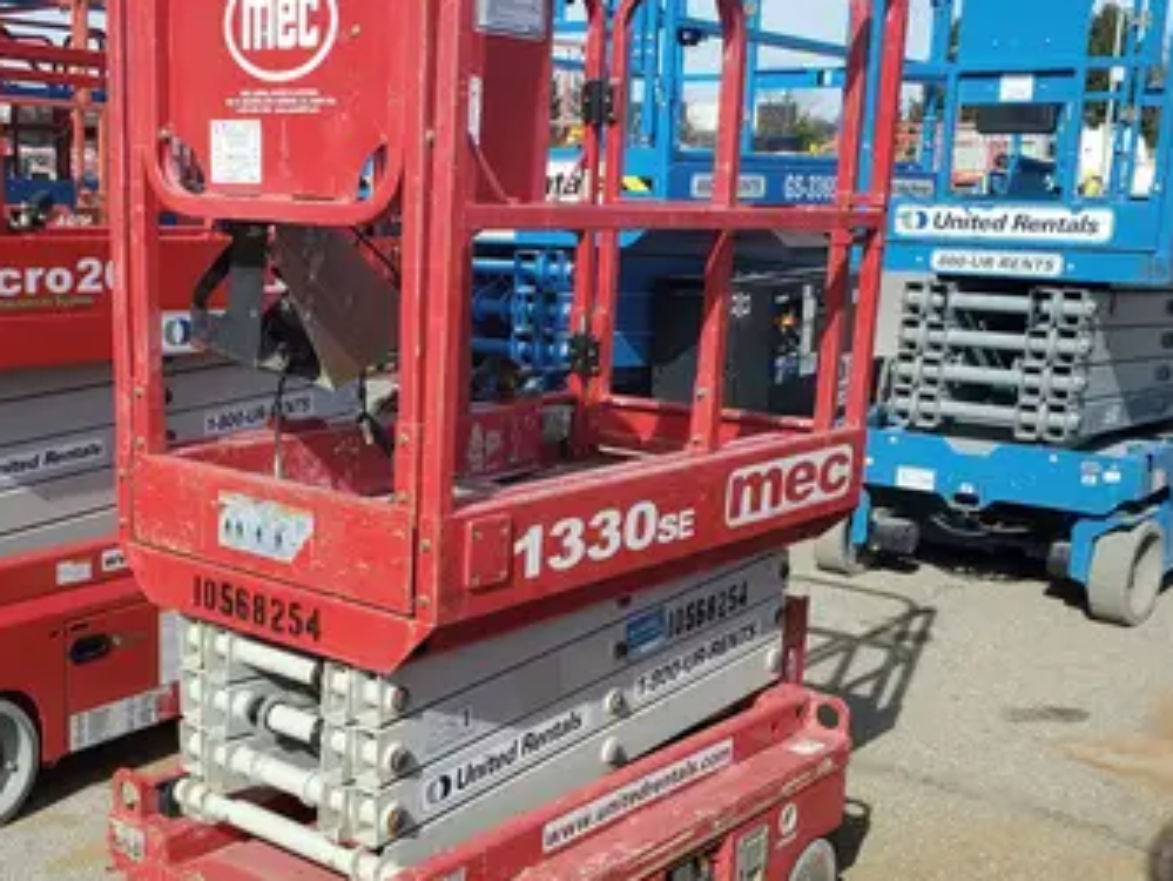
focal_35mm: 43
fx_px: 1458
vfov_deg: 33.6
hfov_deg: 43.5
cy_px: 495
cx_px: 440
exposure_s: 1/1212
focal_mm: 4.3
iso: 50
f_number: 2.4
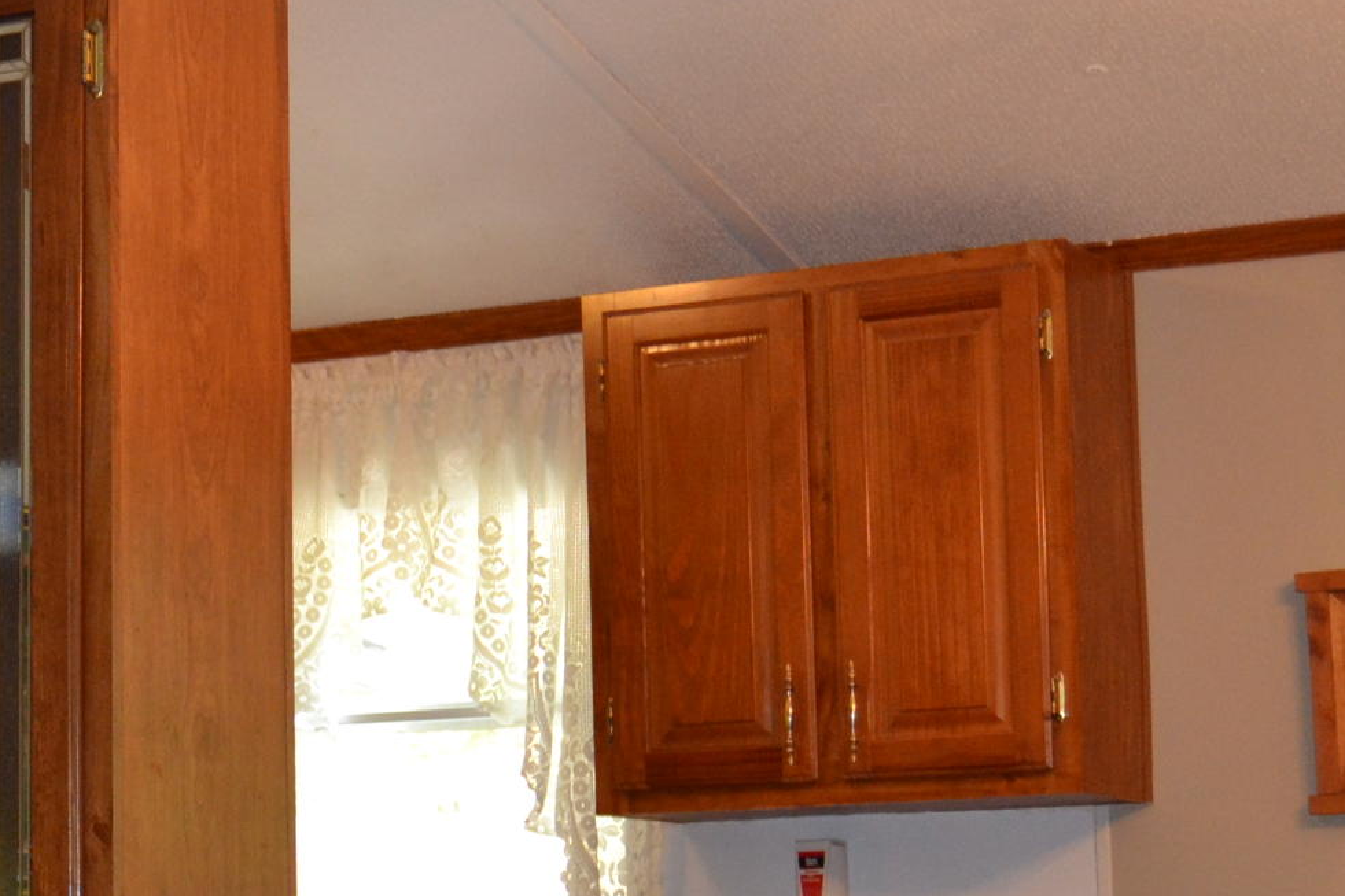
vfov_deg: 13.5
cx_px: 37
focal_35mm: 101
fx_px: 3773
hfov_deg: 19.7
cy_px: 656
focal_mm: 22
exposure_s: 1/60
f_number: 3.5
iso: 720
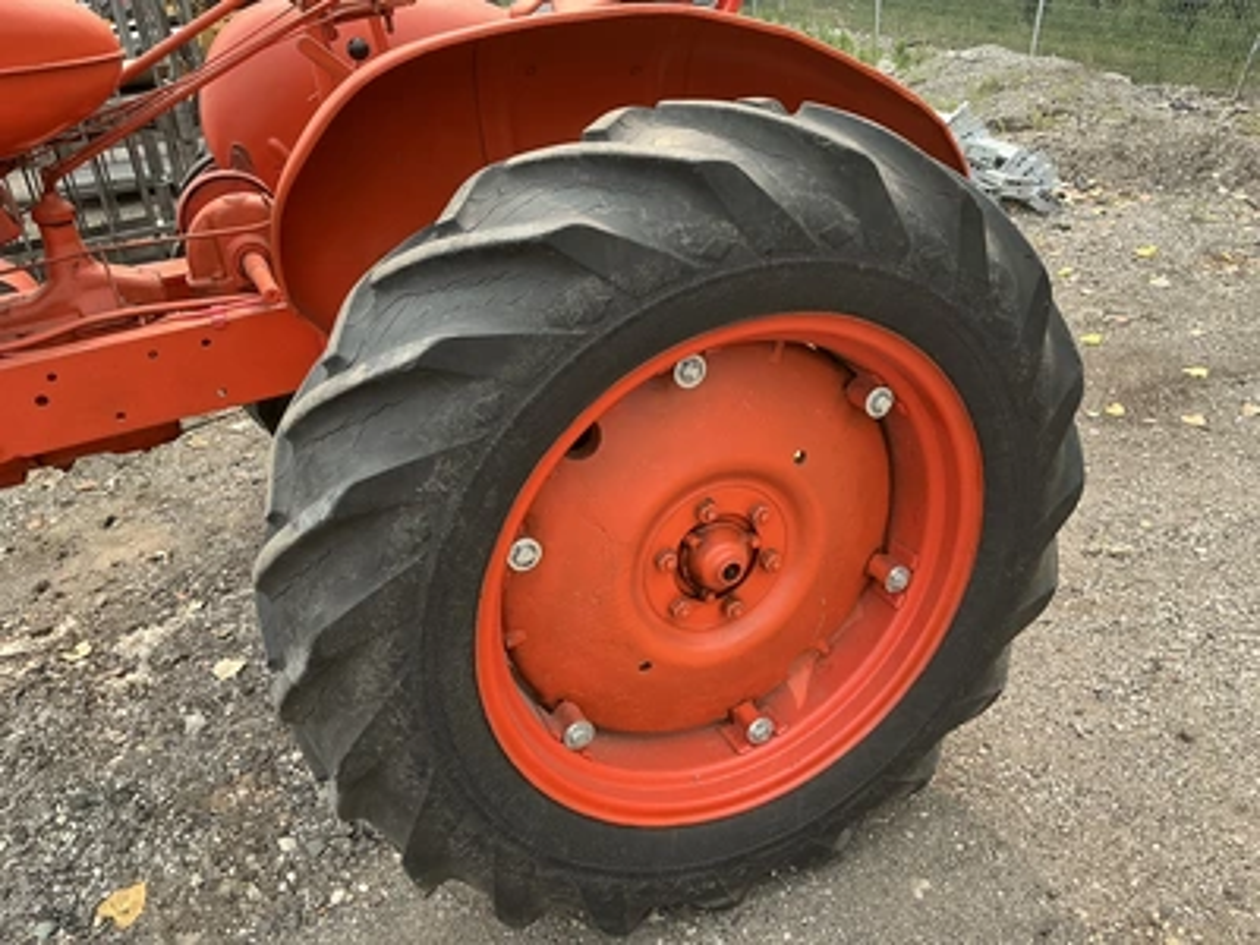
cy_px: 472
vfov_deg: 49.7
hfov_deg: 63.4
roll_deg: +2.8
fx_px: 1019
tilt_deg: -26.8
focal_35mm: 28
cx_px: 630
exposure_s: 1/386
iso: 25
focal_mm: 3
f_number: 1.8
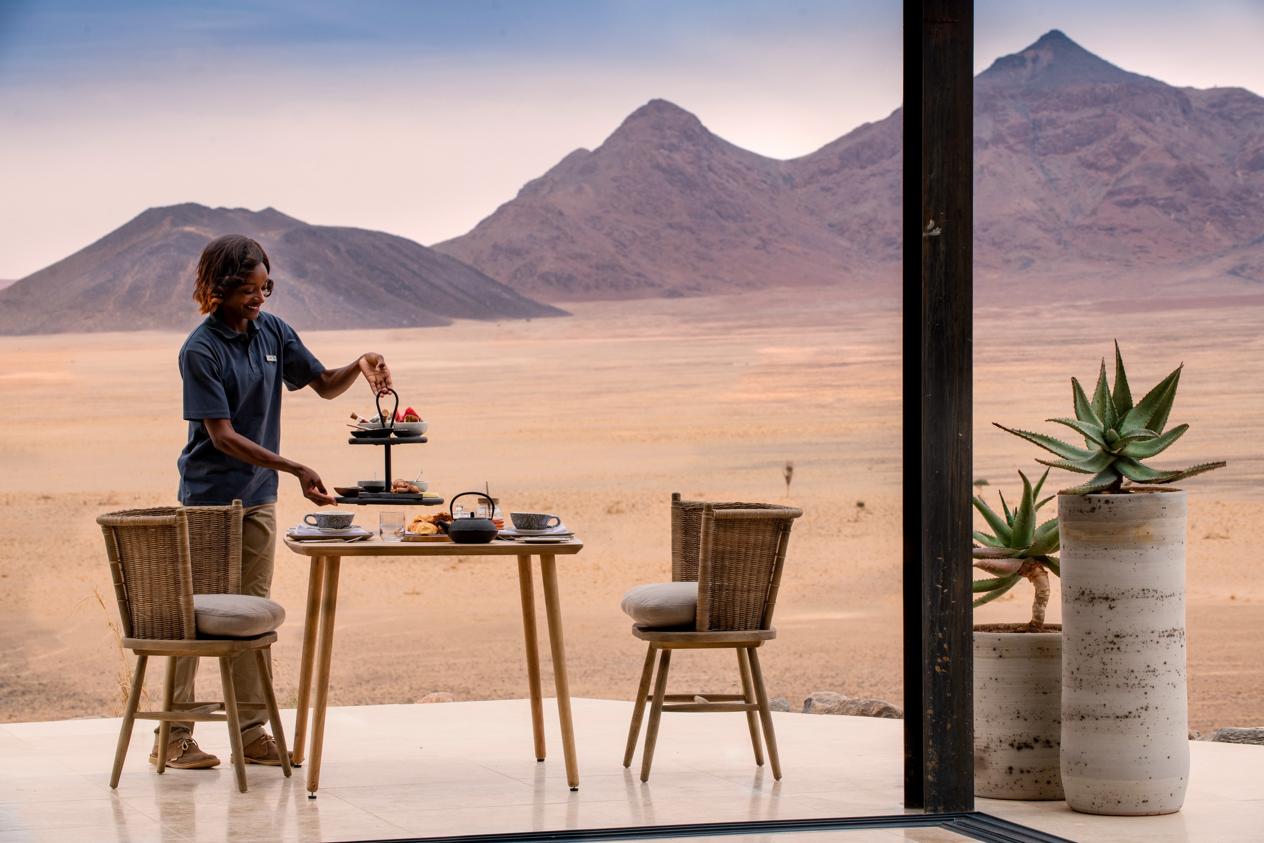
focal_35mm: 110
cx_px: 632
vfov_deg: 12.5
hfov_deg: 18.6
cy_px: 422
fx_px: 3862
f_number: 9.5
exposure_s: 1/90
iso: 200
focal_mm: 110
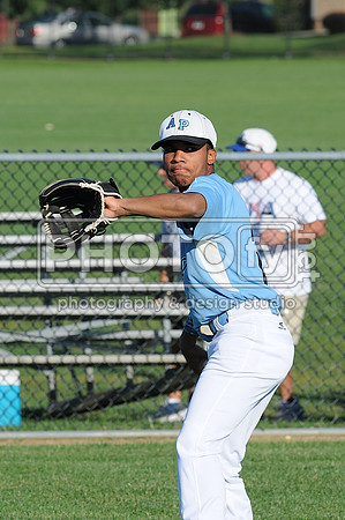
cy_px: 260
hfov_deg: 3.0
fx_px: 6483
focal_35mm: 450
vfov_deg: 4.6
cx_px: 172
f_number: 11
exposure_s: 1/320
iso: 200
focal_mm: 300
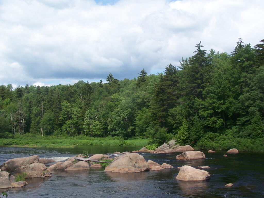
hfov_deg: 37.5
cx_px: 132
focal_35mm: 51
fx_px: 389
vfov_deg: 28.6
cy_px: 99
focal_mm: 8.5
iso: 80
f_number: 4.5
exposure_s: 1/640
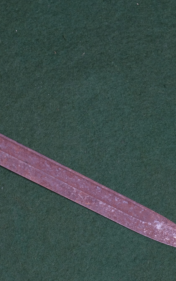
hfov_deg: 8.2
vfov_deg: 13.1
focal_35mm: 160
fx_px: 1228
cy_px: 162
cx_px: 1
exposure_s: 1/160
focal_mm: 55
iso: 320
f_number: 5
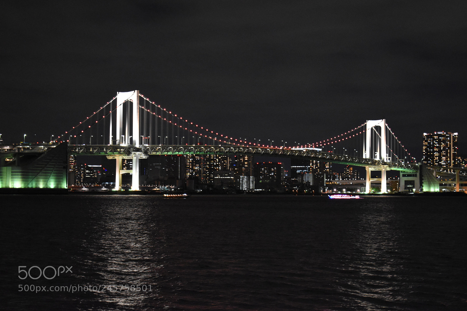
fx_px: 934
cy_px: 156
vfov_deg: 18.9
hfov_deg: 28.1
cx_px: 234
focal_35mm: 72
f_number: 5.3
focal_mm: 48
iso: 3200
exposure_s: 1/10
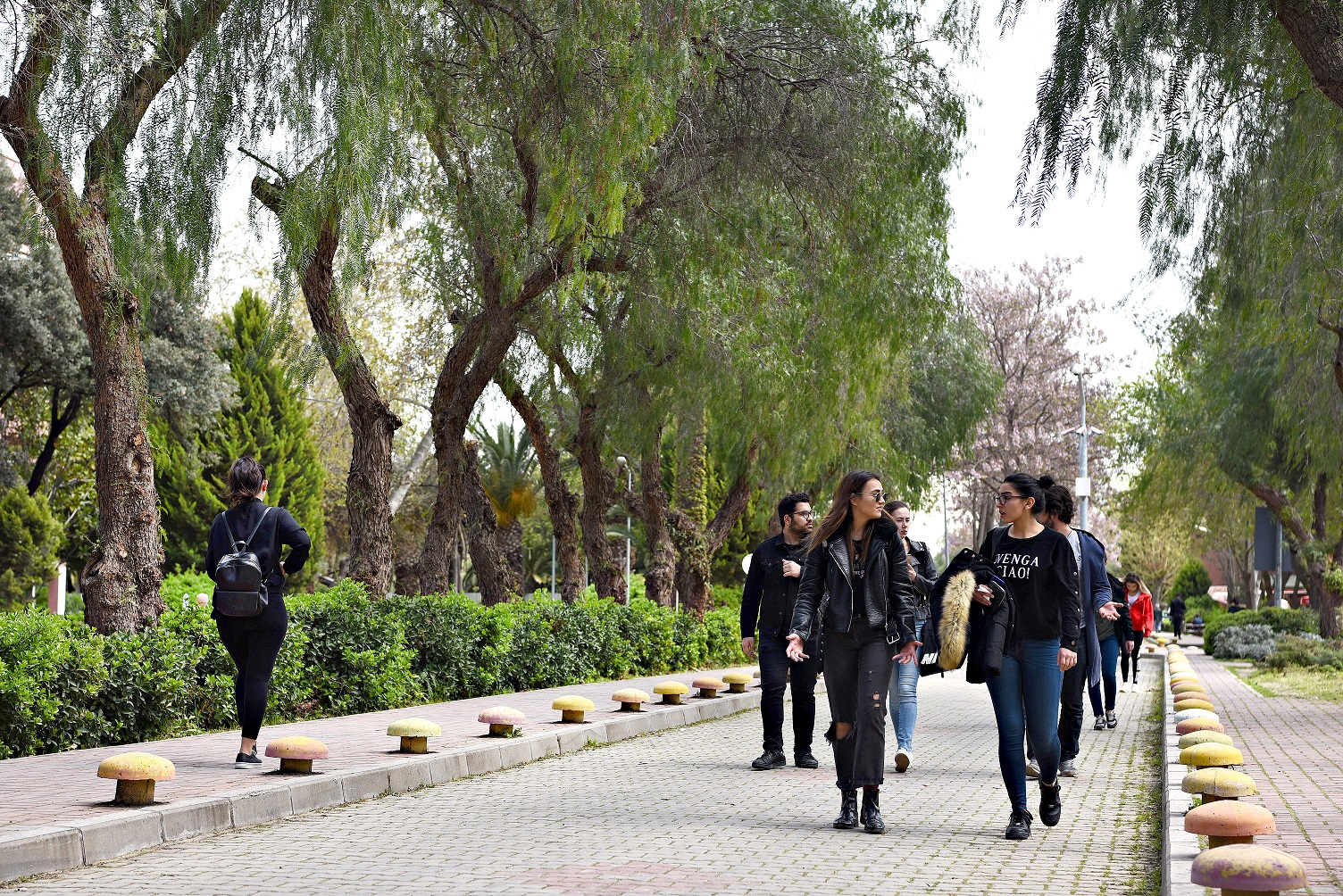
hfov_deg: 28.8
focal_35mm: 70
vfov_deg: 19.5
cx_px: 672
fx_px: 2612
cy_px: 448
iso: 100
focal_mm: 70
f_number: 4.5
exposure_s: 1/400
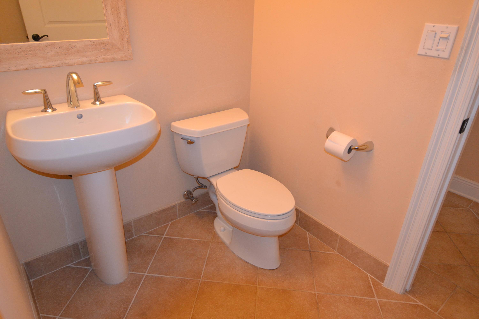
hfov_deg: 77.3
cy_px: 160
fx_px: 299
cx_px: 240
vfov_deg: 56.1
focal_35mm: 22
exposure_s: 1/60
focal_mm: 15
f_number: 4
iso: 1100
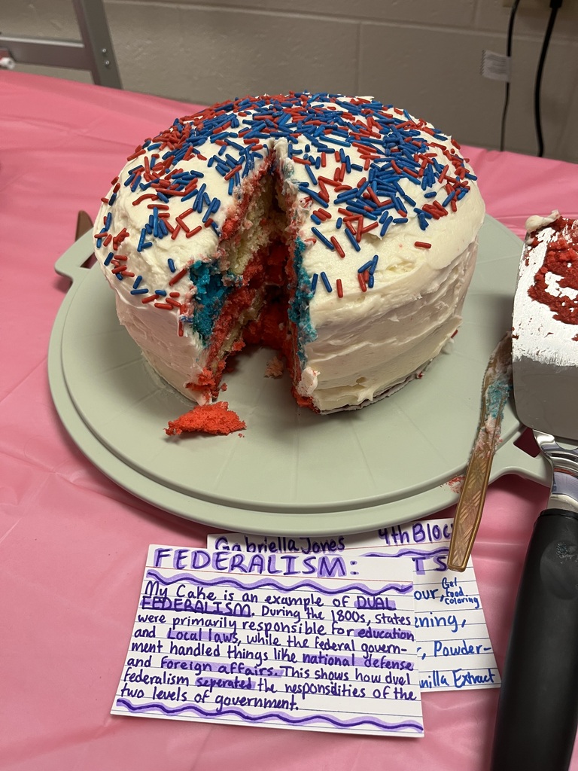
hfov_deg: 53.1
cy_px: 386
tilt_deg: -48.9
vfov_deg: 67.3
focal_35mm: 26
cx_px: 289
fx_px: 579
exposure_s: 1/60
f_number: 1.6
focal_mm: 5.1
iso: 80
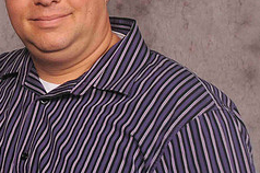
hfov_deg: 14.4
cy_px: 42
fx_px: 1003
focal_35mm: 139
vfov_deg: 9.8
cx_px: -27
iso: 200
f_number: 5.6
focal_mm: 38
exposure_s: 1/125
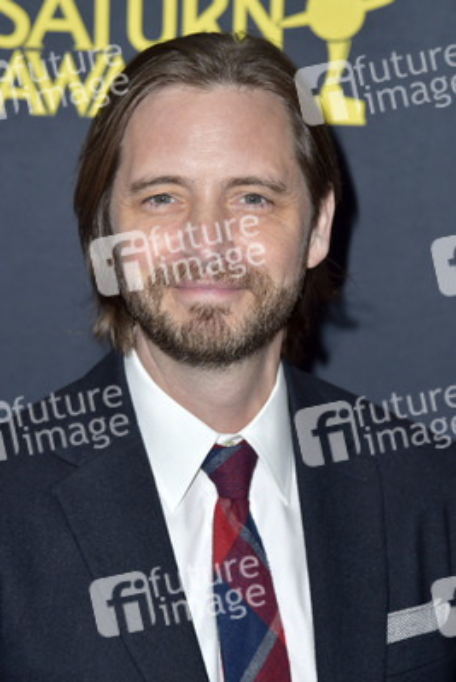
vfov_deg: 16.8
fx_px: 2316
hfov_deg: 11.2
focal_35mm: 122
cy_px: 341
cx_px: 228
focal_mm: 122
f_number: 6.3
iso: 250
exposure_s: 1/250
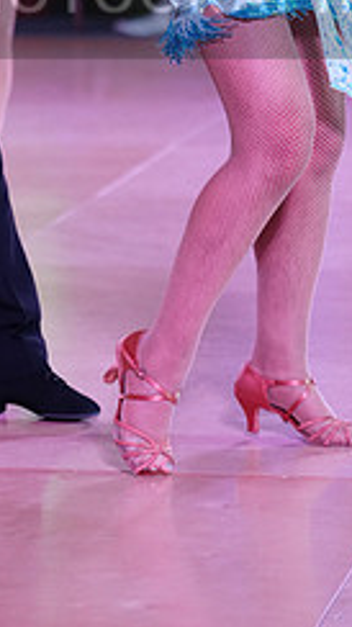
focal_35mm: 257
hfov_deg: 4.7
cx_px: 81
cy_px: -26
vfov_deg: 8.3
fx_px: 4270
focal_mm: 103
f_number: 2.8
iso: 2000
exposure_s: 1/640
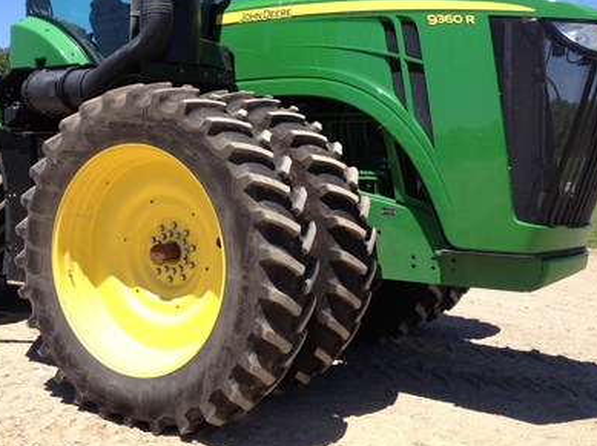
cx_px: 224
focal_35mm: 49
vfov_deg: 29.4
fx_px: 844
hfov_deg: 38.7
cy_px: 152
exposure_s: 1/1126
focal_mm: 4.28
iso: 50
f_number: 2.4
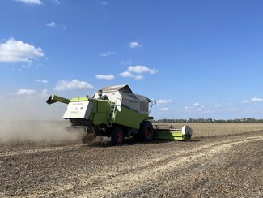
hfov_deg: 56.8
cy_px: 102
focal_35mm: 32
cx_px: 124
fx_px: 243
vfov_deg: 44.2
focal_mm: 4.2
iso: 32
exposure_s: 1/4132
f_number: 1.6
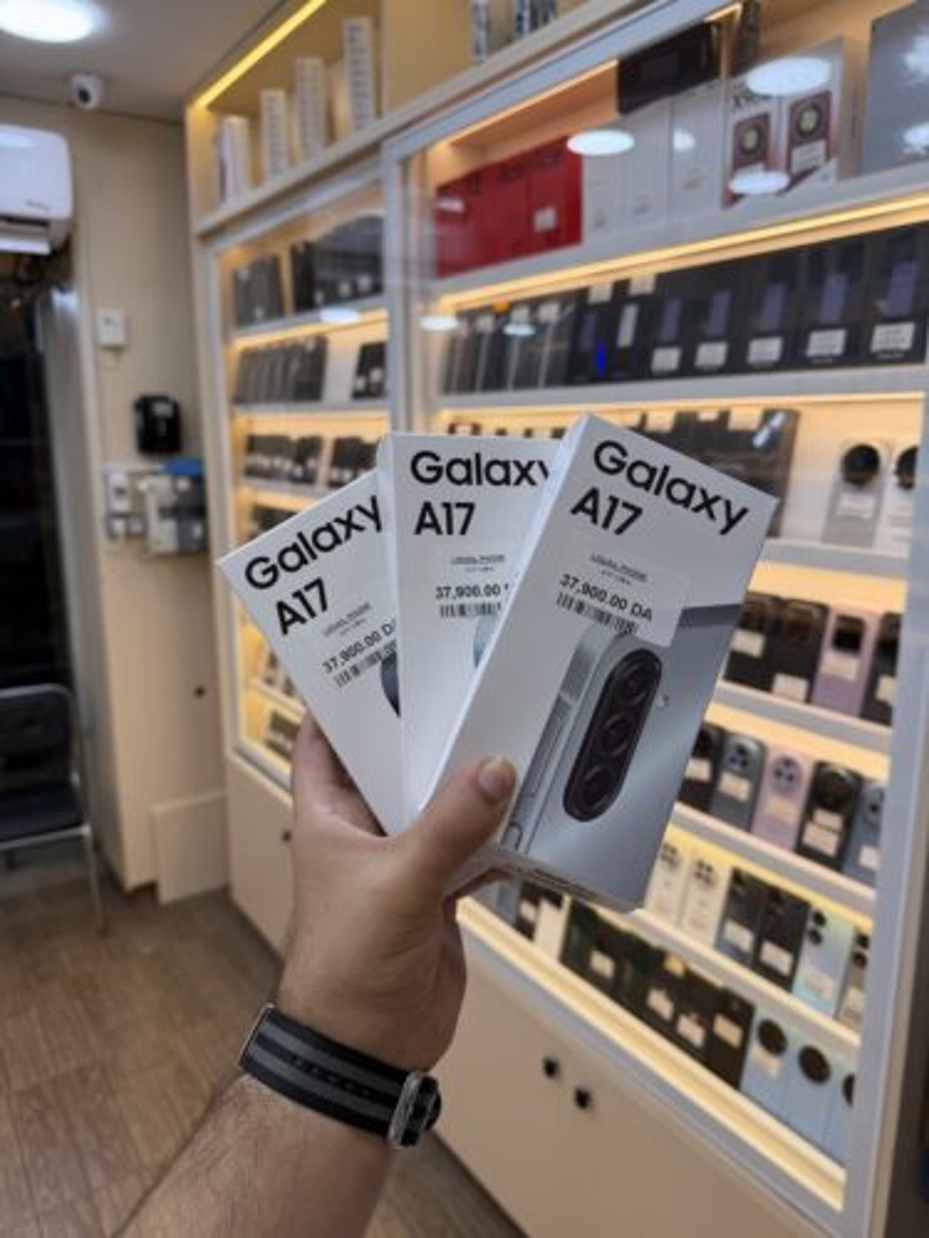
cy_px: 619
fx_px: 859
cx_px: 464
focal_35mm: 24
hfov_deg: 56.8
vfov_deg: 71.6
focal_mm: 6.76
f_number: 1.78
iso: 80
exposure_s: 1/440
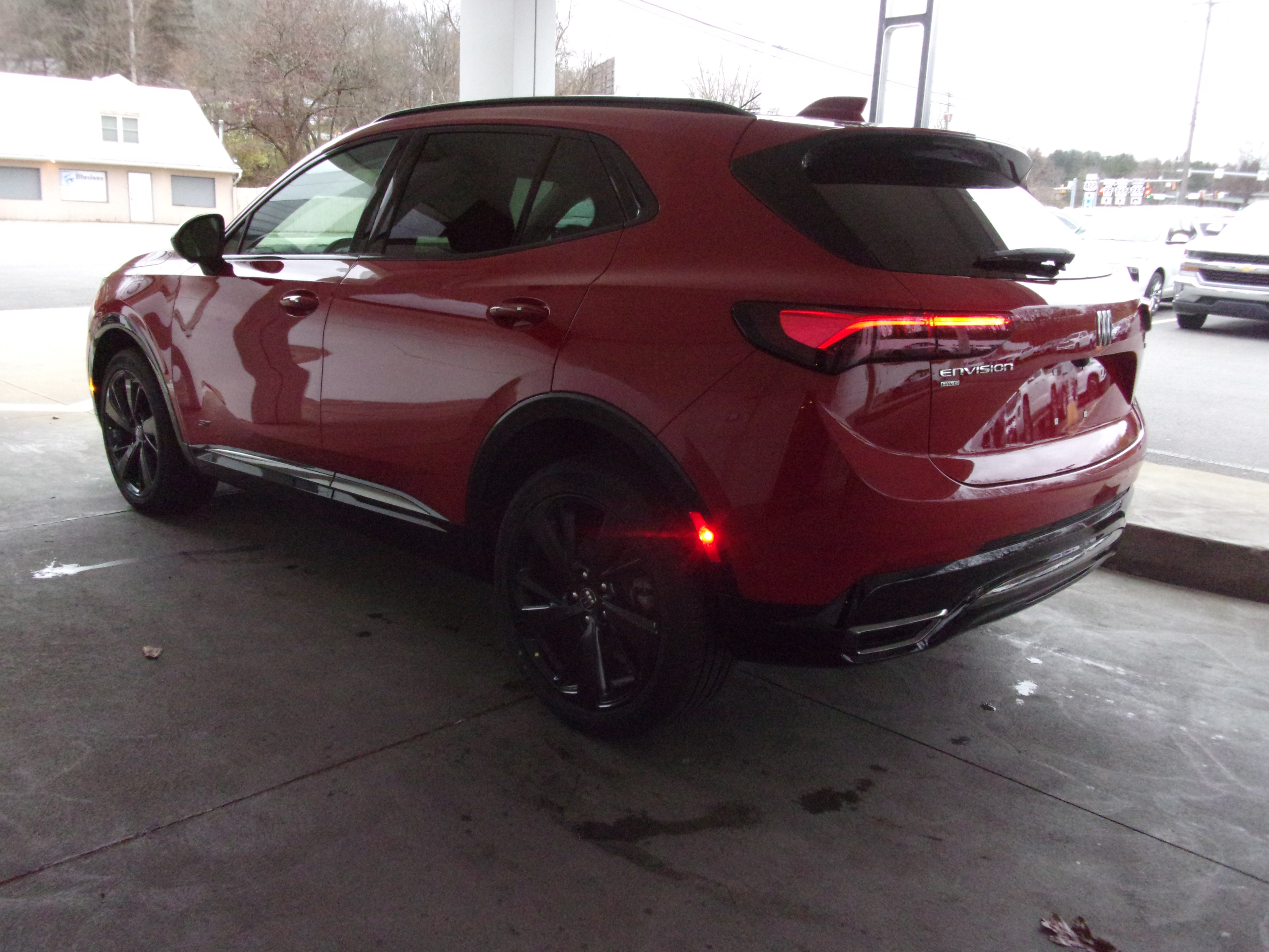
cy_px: 476
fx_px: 1026
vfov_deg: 49.7
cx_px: 634
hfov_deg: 63.4
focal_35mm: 28
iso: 644
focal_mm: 5.1
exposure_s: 1/125
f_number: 3.9
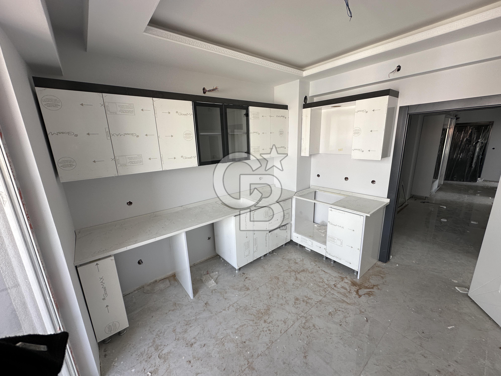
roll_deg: +2.1
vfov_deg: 85.7
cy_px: 188
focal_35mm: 14
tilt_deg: -13.5
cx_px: 250
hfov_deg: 102.1
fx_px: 203
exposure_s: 1/99
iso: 50
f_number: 2.2
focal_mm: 2.22
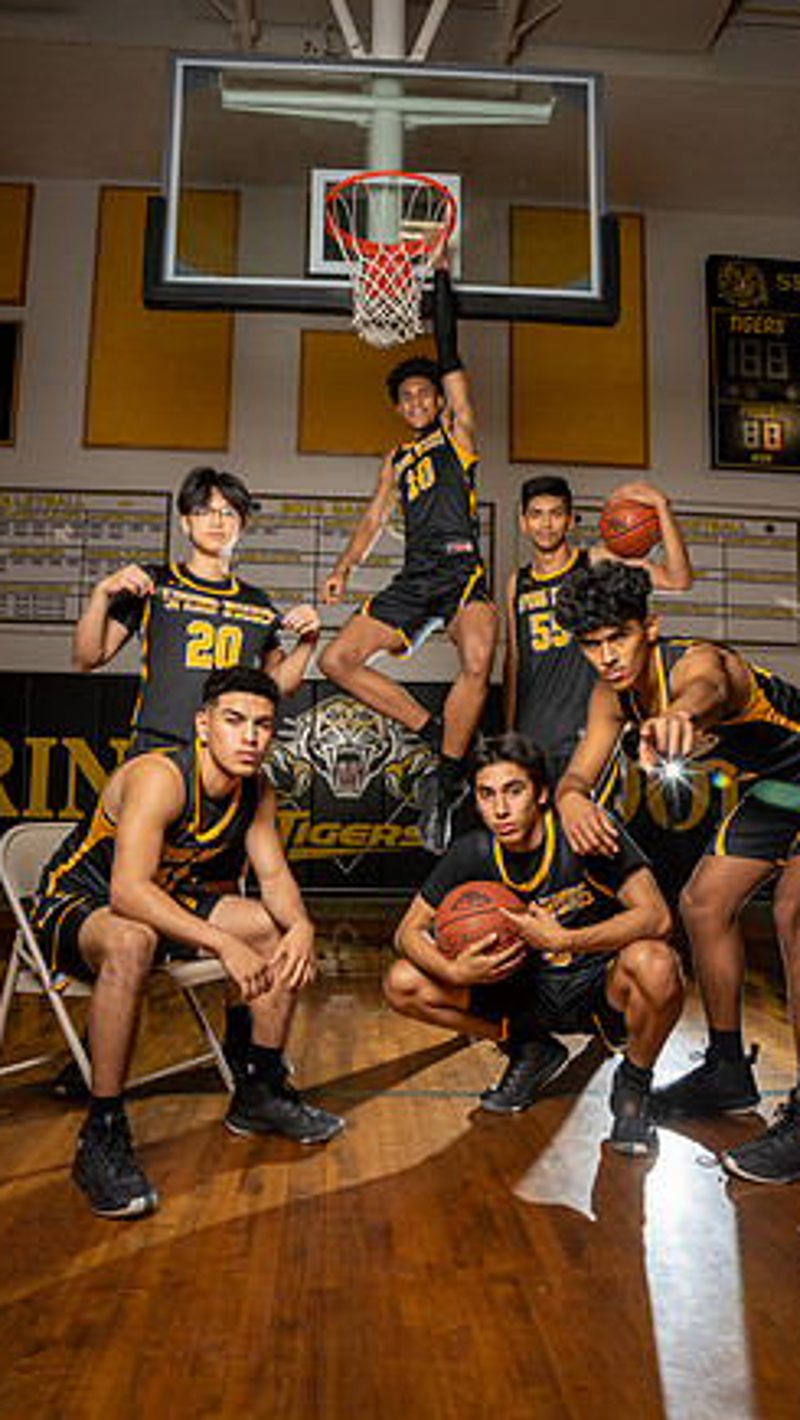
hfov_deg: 44.4
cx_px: 398
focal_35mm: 26
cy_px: 702
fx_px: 980
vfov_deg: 71.9
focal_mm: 24
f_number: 9
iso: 250
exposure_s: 1/250
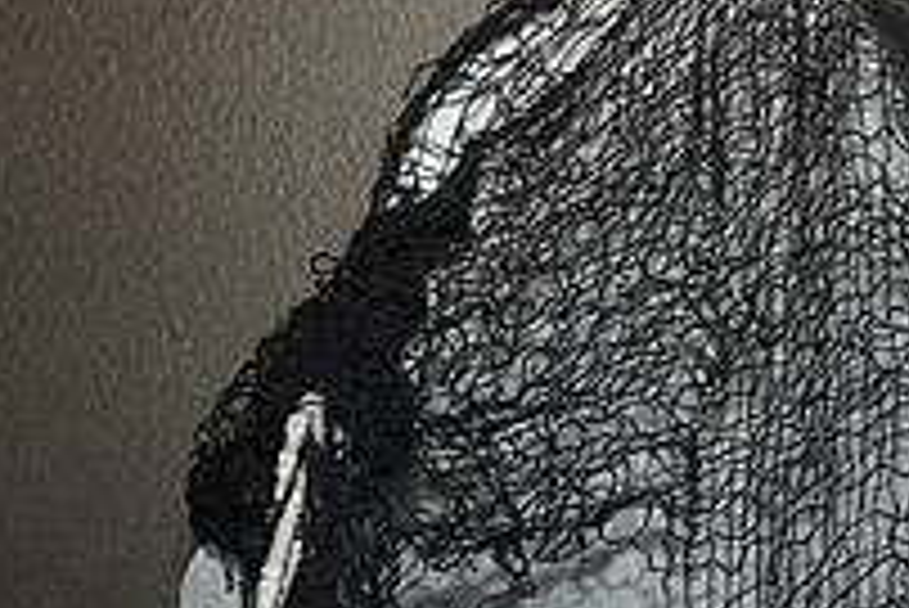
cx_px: 922
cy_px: 164
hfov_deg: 11.8
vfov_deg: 8.0
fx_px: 4346
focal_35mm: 172
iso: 200
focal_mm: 60
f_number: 5
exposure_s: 1/160
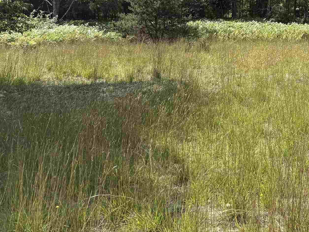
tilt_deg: +2.0
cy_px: -14
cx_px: 296
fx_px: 527
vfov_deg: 23.5
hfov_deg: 30.8
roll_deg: -2.0
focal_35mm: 59
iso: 80
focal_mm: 6.76
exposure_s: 1/2907
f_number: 1.78
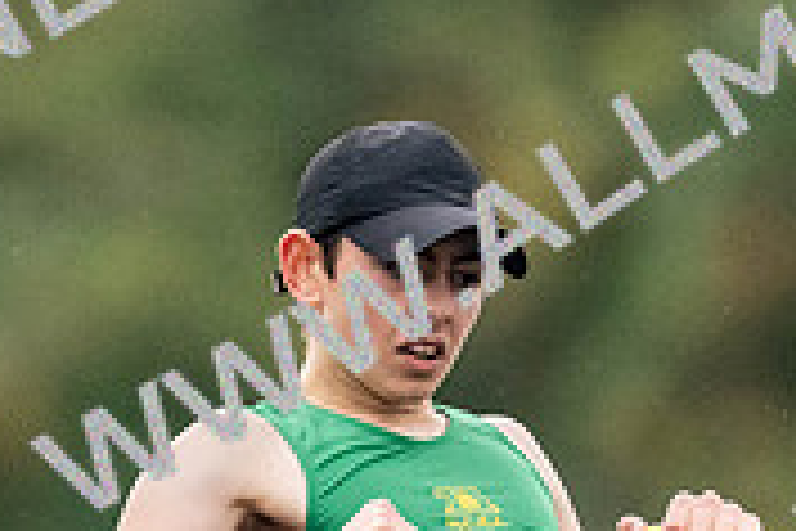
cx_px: 589
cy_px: 524
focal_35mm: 2958
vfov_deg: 0.5
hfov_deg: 0.7
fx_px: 65400
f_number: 4
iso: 2800
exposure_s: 1/2500
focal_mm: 600
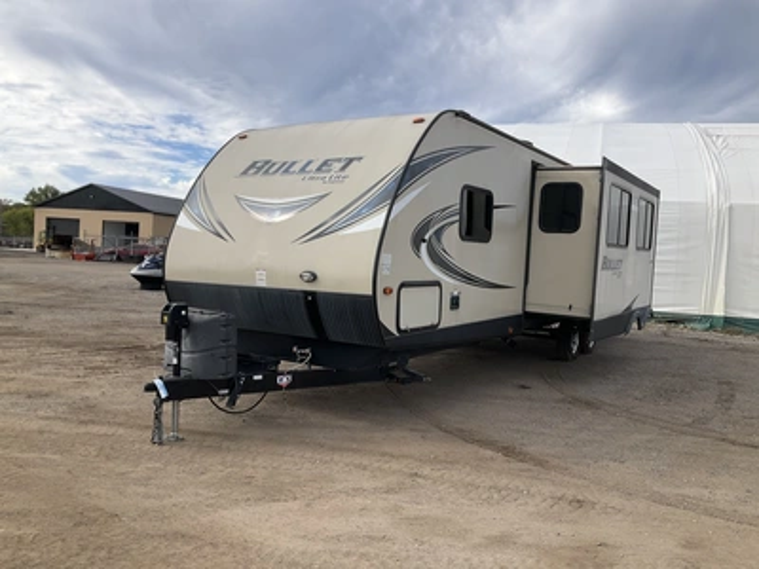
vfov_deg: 48.2
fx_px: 636
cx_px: 380
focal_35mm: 29
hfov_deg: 61.7
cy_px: 284
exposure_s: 1/1412
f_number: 1.8
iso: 25
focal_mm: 3
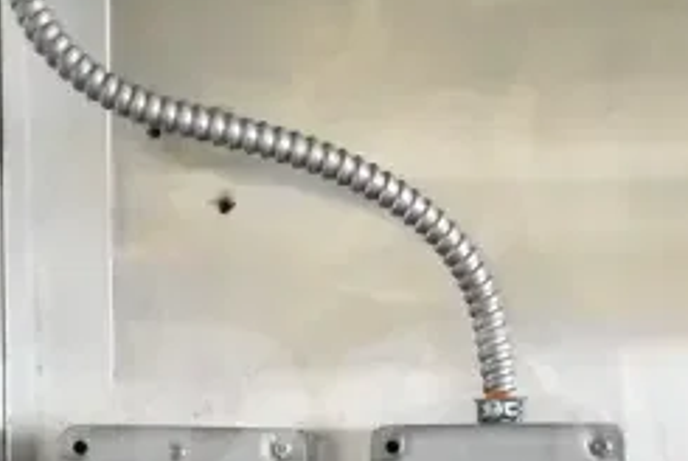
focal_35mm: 93
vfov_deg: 14.3
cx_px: 373
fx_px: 1784
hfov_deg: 21.8
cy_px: 544
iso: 25600
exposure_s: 1/25
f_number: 4
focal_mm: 25
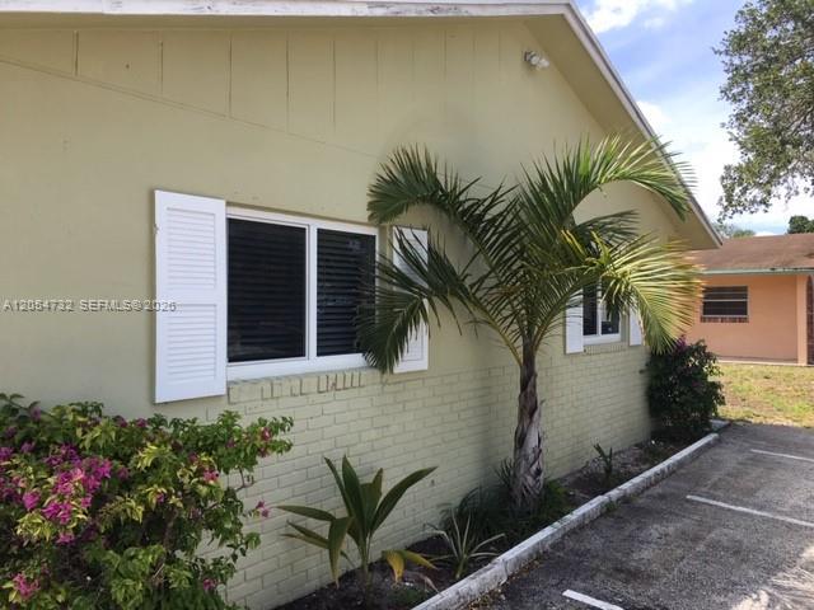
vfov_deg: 48.2
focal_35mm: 29
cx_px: 407
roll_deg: -1.3
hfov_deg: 61.7
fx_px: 682
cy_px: 305
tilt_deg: +1.9
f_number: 2.2
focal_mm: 4.15
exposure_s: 1/793
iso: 25
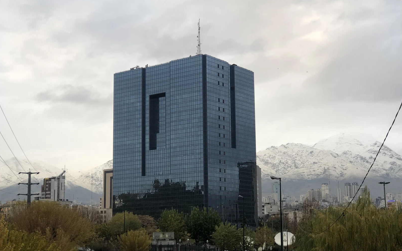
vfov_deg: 21.3
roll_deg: +0.4
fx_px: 668
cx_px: 201
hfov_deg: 33.5
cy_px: 129
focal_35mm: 61
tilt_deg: +7.9
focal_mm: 6.6
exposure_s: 1/120
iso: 32
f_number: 2.8
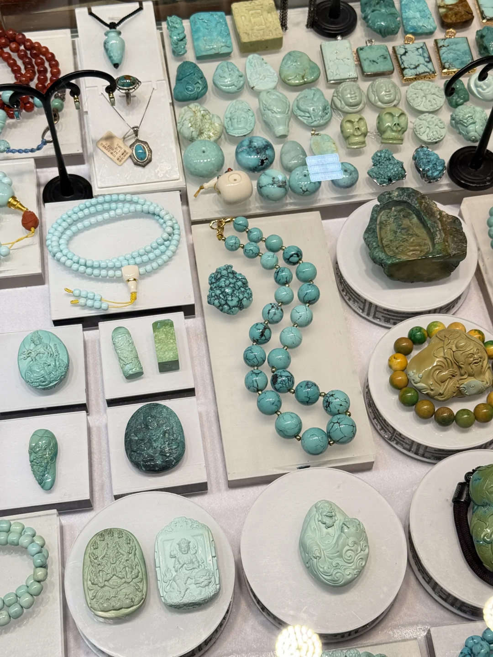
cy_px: 328
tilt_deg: -59.1
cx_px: 246
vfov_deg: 39.7
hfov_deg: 30.3
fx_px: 911
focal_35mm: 48
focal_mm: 6.76
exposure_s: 1/875
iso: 80
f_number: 1.78
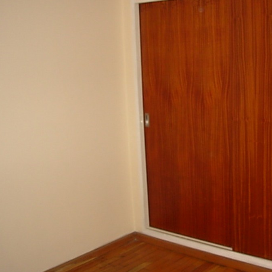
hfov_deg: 33.1
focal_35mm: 51
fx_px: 453
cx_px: 186
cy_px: 136
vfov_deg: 33.4
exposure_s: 1/45.3
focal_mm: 6.3
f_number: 2.9
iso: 71
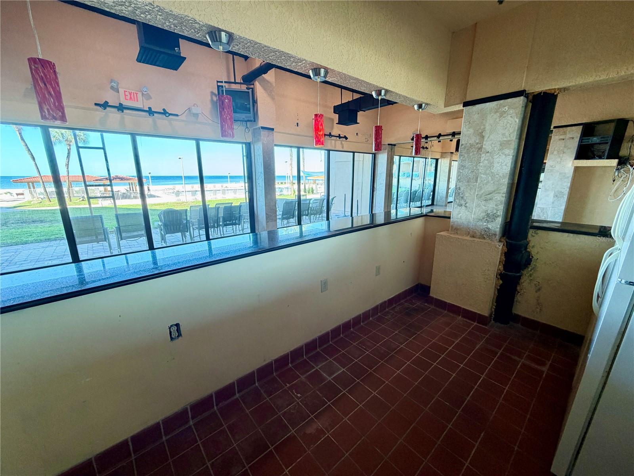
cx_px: 317
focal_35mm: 14
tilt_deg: -13.8
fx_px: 256
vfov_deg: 85.7
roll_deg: +0.7
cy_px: 238
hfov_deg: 102.1
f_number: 2.2
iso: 160
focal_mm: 2.22
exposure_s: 1/120
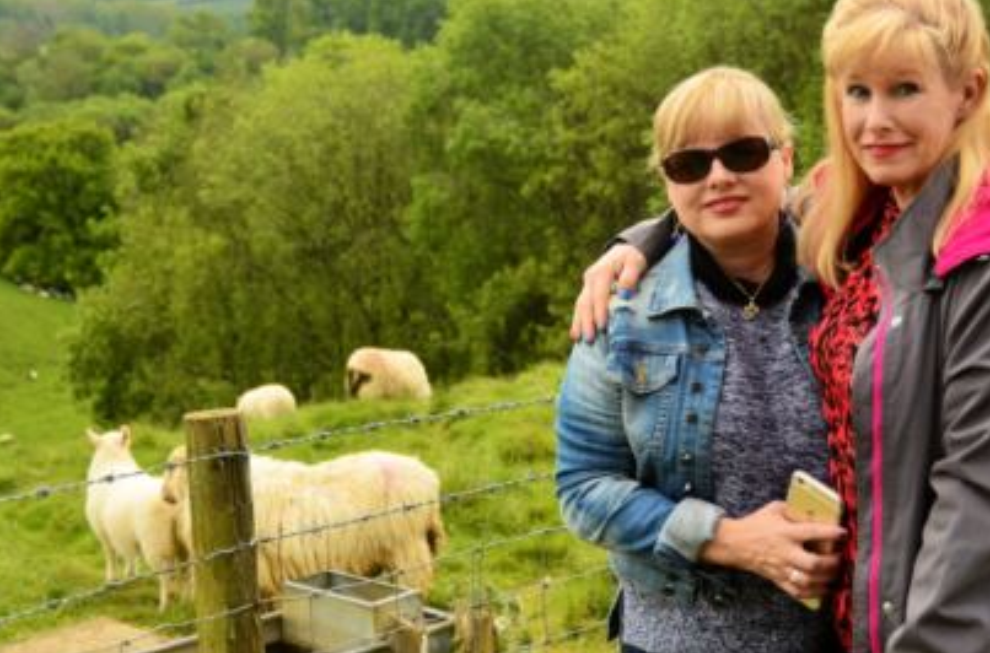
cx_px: 528
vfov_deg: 16.7
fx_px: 2221
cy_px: 313
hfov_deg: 25.1
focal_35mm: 81
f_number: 4.5
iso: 200
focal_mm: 34
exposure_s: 1/640
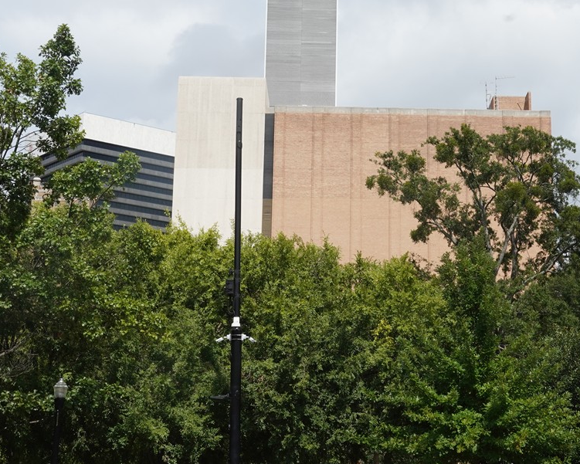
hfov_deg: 26.8
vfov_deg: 21.8
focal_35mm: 70
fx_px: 1202
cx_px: 434
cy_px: 168
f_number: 18
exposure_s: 1/100
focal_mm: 28
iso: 400
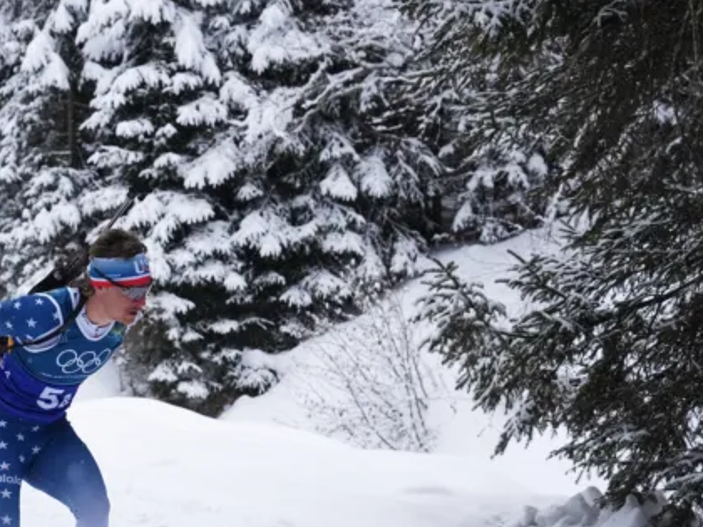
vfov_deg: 16.2
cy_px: 361
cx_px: 208
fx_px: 1848
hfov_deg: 21.4
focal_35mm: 91
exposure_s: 1/1600
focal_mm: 53
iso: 2000
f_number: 4.5
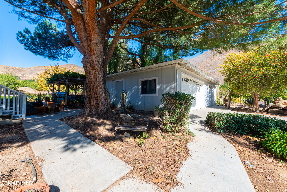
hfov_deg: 104.2
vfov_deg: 81.2
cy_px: 96
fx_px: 112
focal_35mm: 14
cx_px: 144
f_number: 9
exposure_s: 1/4000
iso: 400
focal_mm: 14
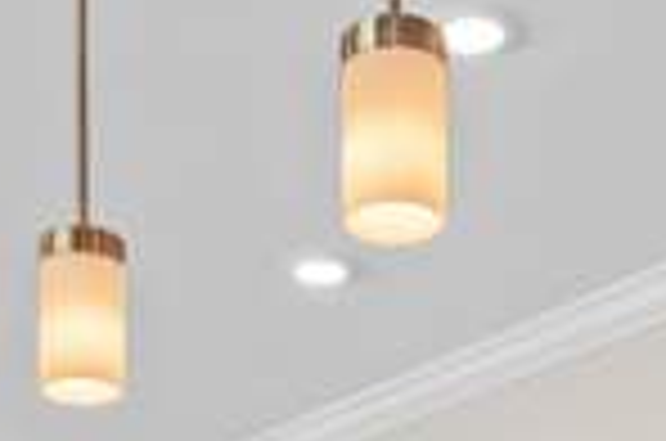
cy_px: 1073
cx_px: 360
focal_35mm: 106
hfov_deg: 19.4
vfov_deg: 10.9
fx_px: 1951
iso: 320
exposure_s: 1/20
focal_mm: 13
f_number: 6.3
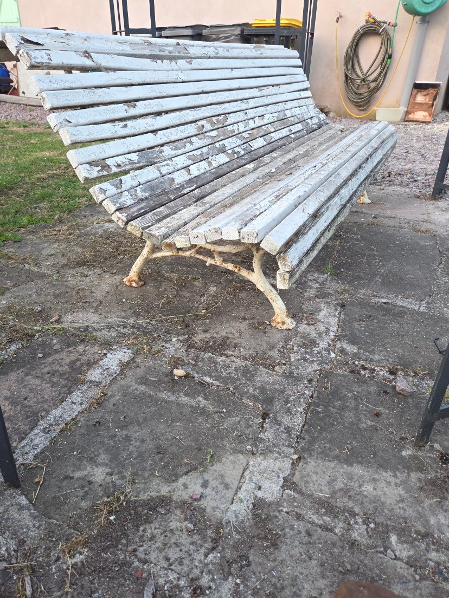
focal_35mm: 25
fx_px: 432
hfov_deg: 54.9
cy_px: 303
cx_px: 215
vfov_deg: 69.4
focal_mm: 5.4
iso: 160
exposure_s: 1/180
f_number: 1.8
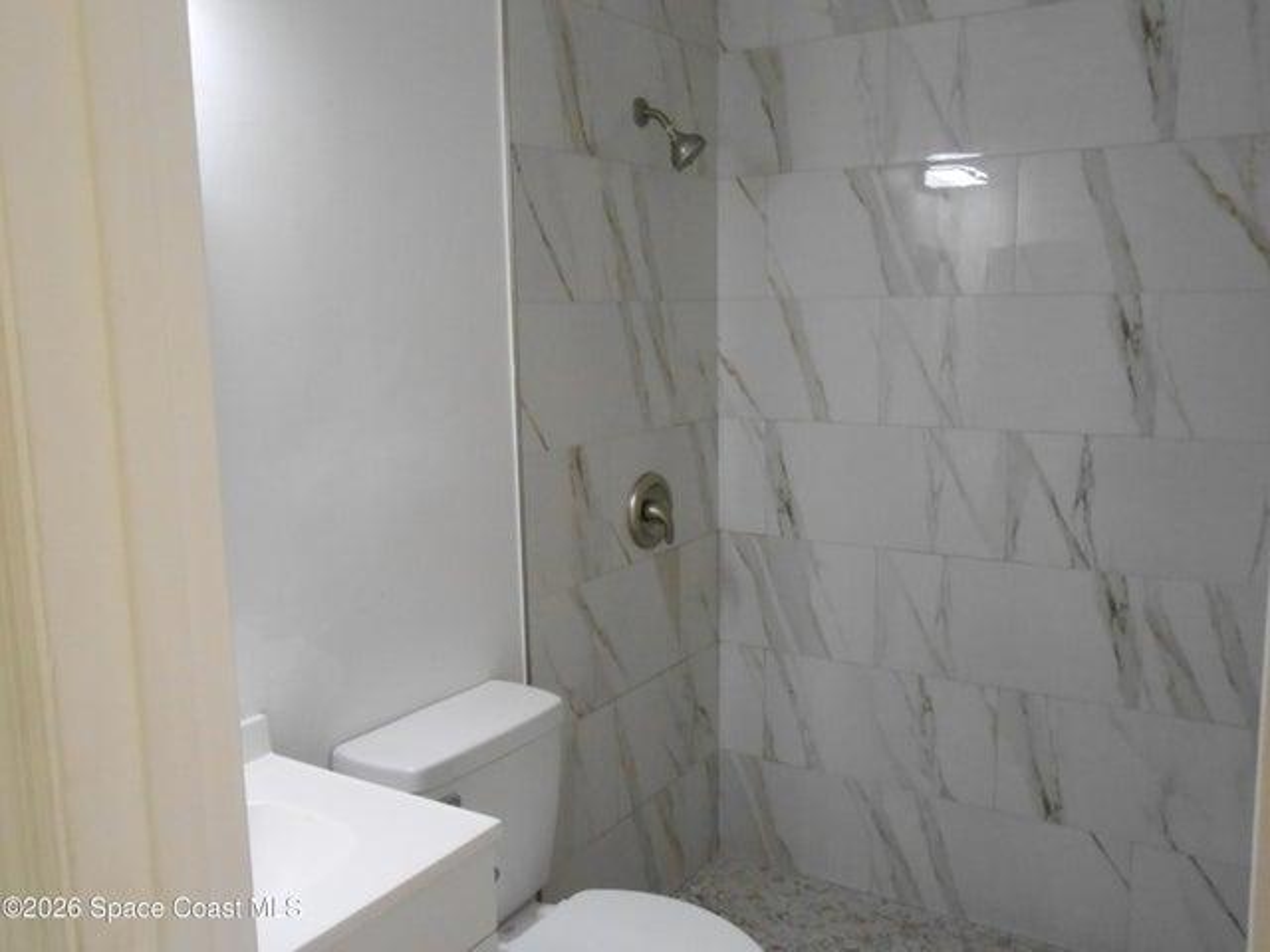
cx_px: 635
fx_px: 1101
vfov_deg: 46.8
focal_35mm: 30
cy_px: 476
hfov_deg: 60.0
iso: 800
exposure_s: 1/100
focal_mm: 5.3
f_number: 3.8
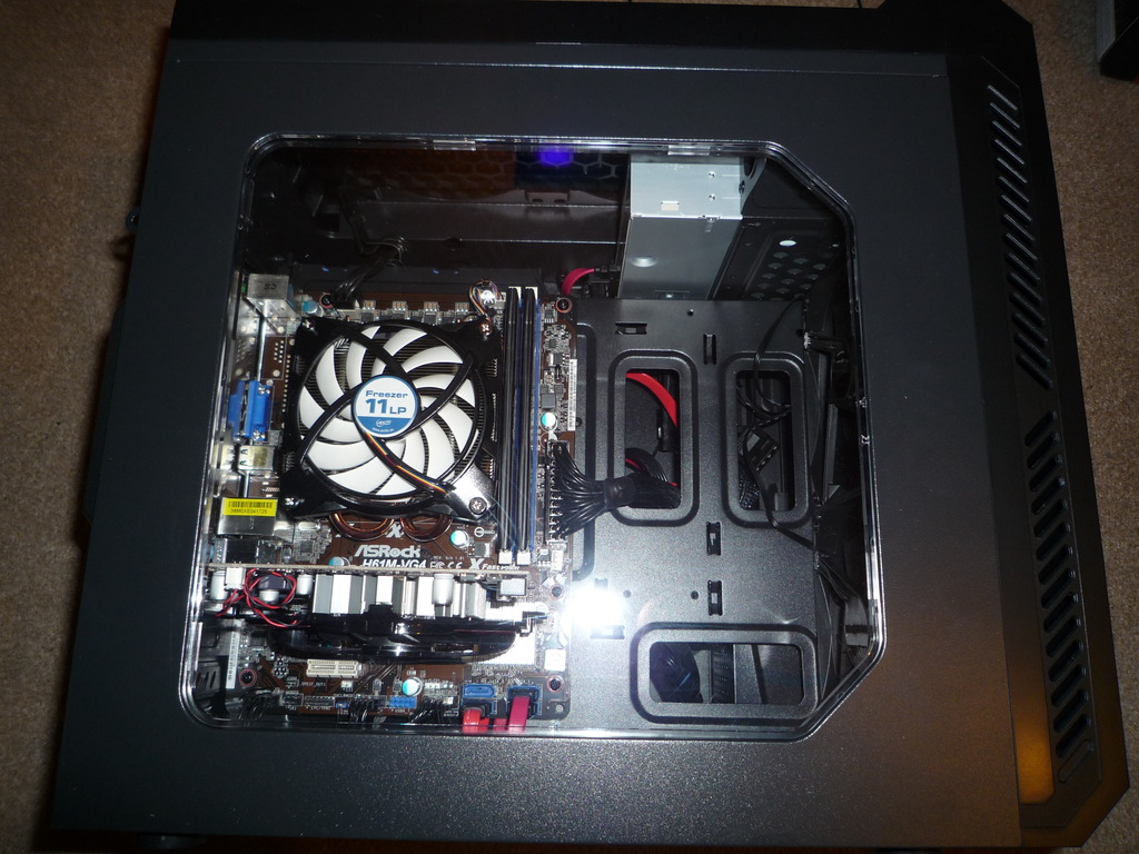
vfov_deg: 54.9
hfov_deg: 69.4
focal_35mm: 25
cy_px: 427
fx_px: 823
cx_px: 570
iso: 100
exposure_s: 1/30
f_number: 2.8
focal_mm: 4.4
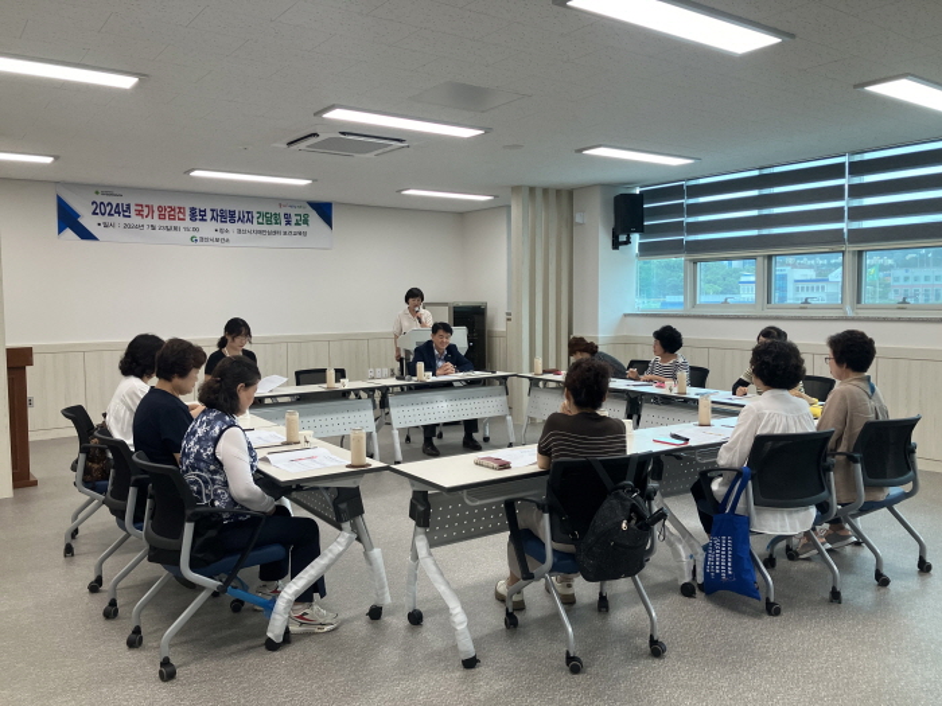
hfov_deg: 63.4
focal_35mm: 28
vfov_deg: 49.7
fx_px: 762
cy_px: 353
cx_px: 471
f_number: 1.8
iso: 80
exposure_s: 1/120
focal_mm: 3.99
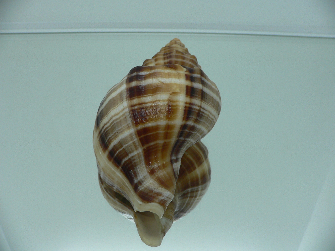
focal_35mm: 35
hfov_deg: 52.6
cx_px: 168
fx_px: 339
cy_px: 126
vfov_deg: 40.7
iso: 80
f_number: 2.8
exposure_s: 1/60
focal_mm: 4.6
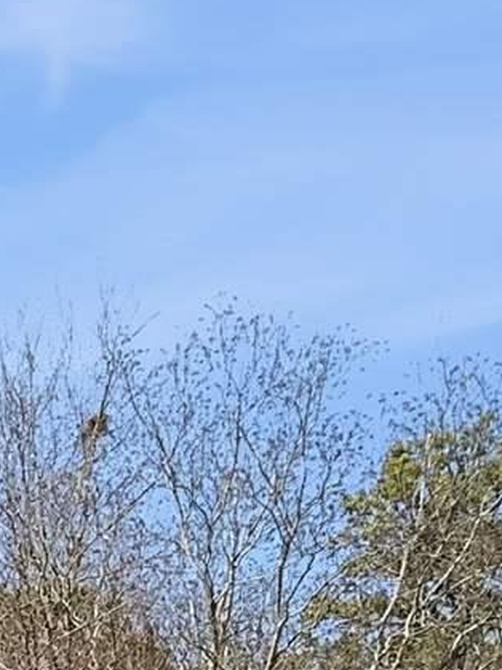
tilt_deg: -1.3
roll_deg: -0.6
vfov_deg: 21.0
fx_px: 1490
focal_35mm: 77
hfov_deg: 16.4
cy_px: 1039
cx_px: -365
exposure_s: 1/2506
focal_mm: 2.2
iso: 50
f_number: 2.2
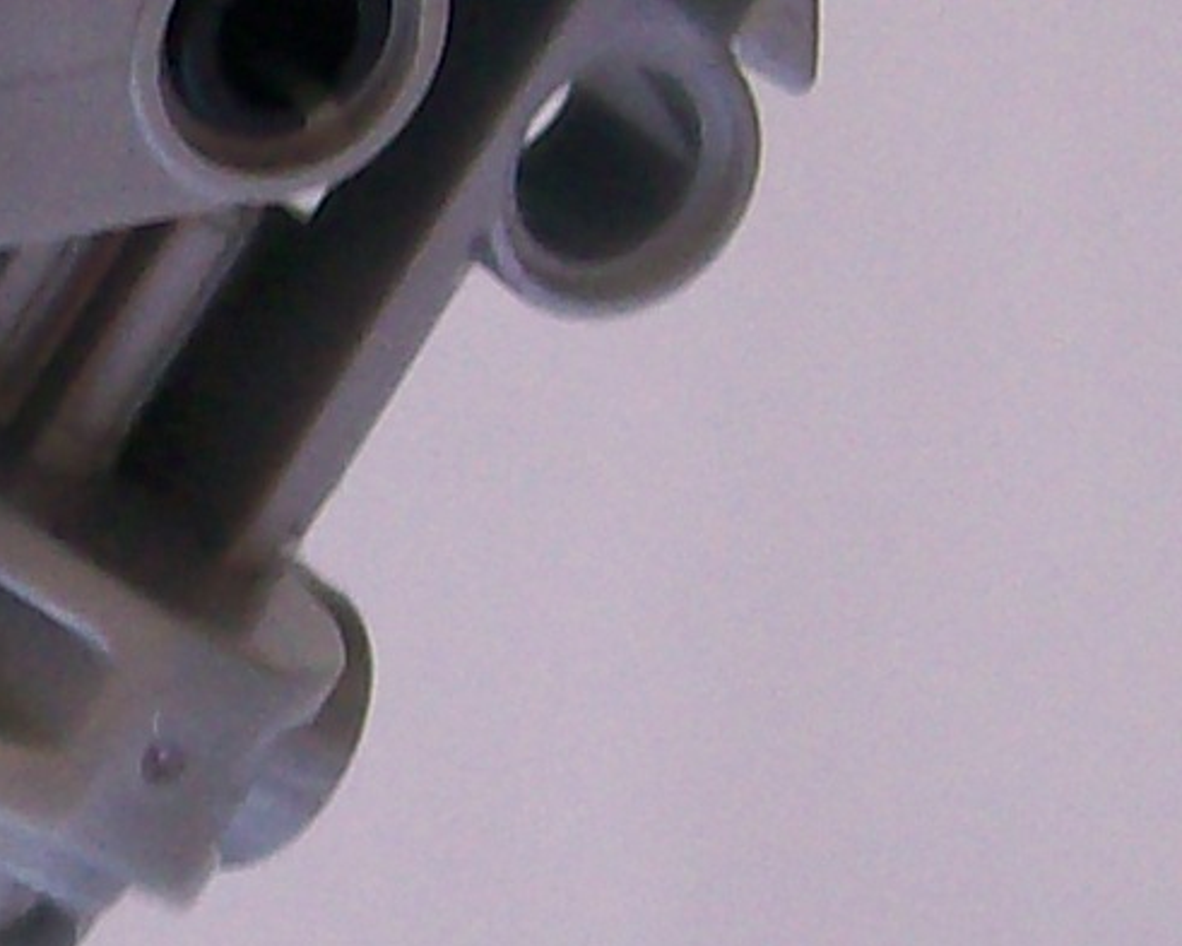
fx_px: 7698
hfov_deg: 8.6
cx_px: -433
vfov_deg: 7.0
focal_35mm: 220
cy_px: 691
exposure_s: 1/33.4
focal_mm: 6
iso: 80
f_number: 2.7
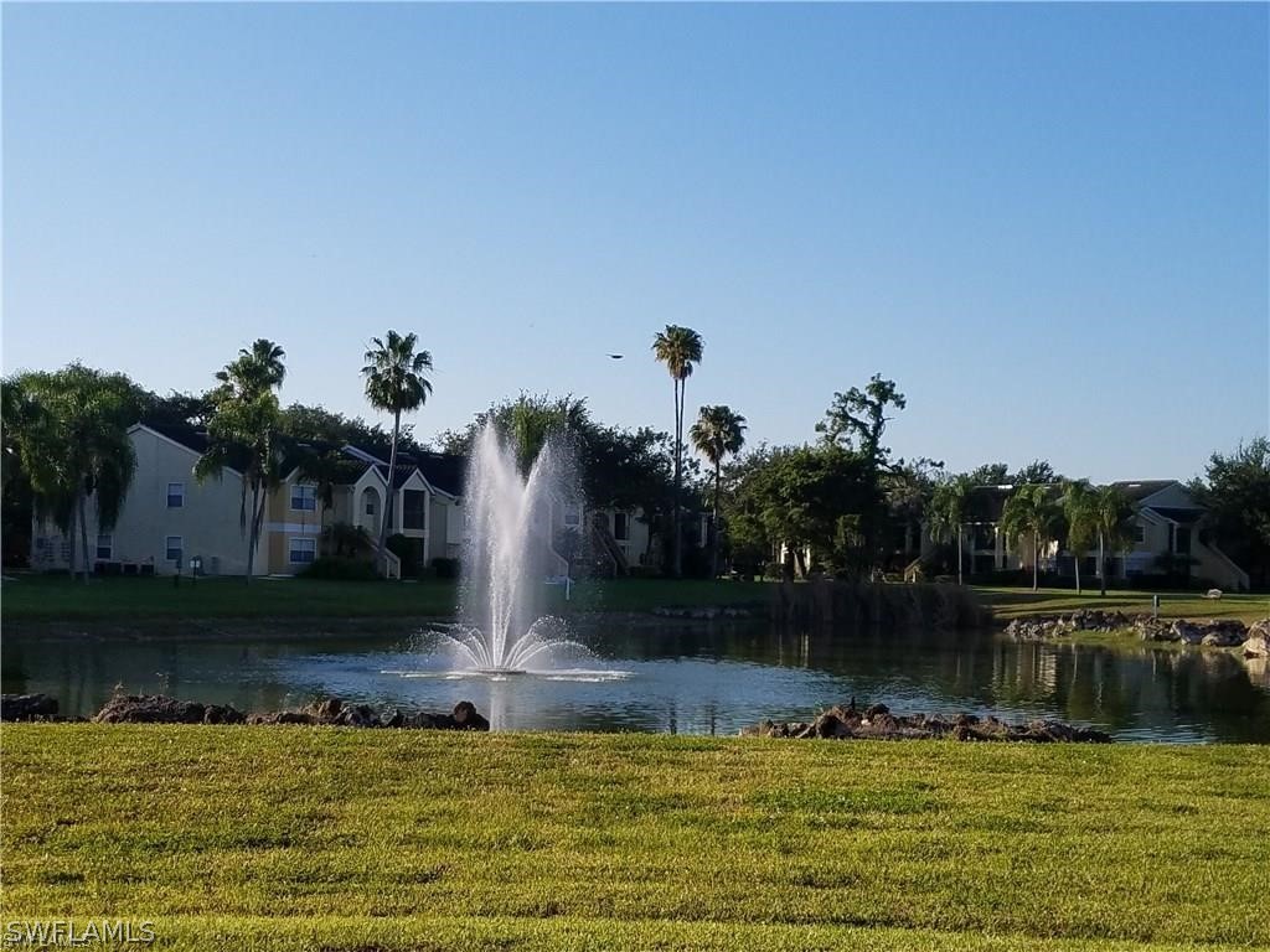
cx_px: 635
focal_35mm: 26
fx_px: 954
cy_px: 476
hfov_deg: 67.3
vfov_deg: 53.1
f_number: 1.7
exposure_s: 1/2536
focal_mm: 4.2
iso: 50
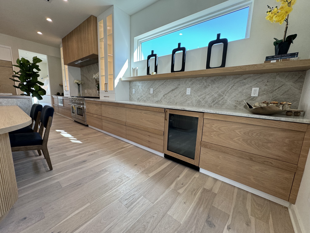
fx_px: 125
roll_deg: -2.0
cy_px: 116
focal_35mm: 14
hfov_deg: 102.1
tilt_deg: -9.9
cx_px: 155
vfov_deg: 85.7
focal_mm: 2.22
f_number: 2.2
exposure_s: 1/120
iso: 160
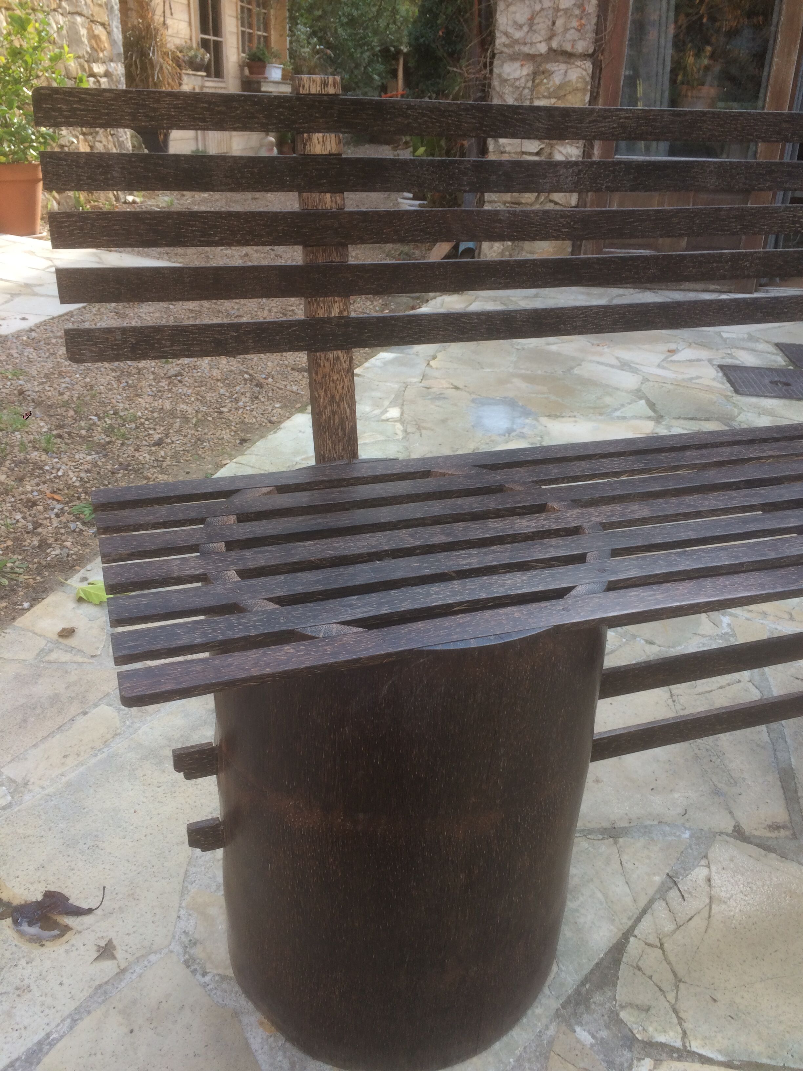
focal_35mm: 29
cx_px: 402
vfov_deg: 61.7
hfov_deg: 48.2
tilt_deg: -27.0
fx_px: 897
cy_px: 536
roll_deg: -0.6
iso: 32
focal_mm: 4.15
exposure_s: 1/121
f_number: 2.2
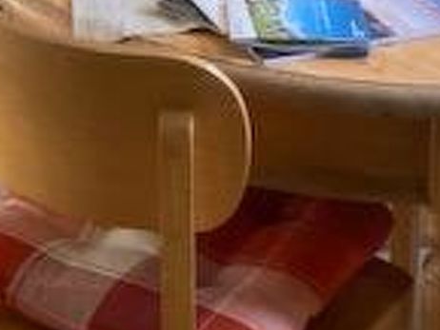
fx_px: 1577
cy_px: -321
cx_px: 267
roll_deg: -1.6
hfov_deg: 15.9
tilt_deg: -10.4
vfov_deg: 10.9
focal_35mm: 124
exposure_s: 1/50
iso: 40
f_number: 1.8
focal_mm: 3.99
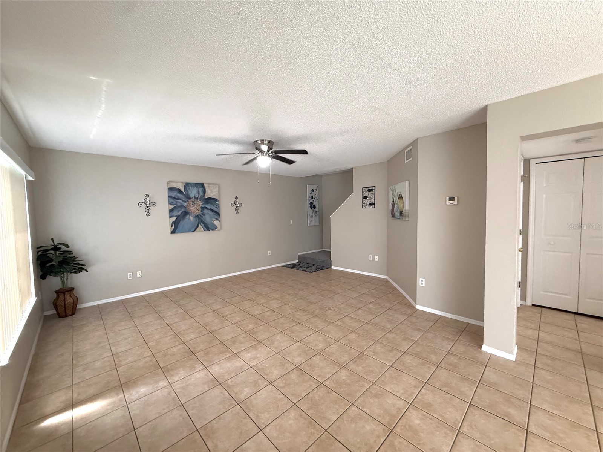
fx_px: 244
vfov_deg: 85.7
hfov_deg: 102.1
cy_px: 226
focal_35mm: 14
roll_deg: +0.6
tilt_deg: -2.7
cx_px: 302
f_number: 2.2
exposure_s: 1/120
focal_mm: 2.22
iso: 500
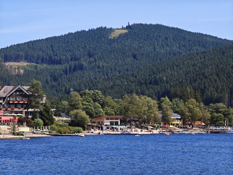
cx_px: 116
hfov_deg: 16.4
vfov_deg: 12.3
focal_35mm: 120
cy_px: 88
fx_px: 808
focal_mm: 19.4
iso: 50
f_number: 2.5
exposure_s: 1/764
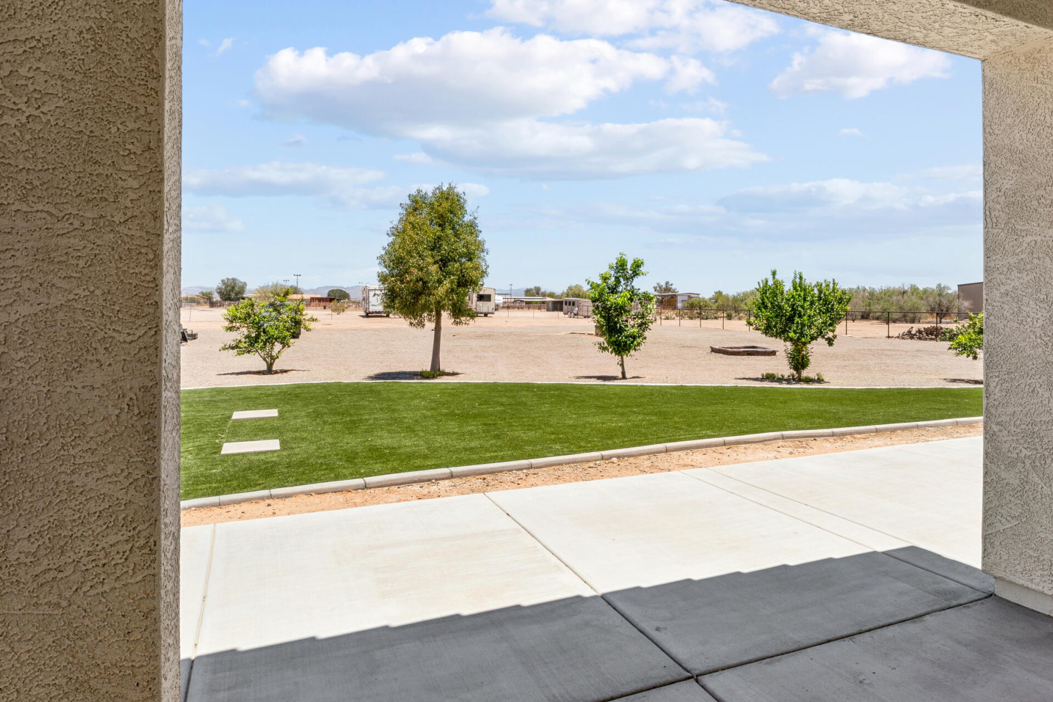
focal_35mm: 22
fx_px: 644
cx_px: 561
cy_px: 319
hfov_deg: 78.5
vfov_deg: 57.1
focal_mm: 14
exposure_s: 1/50
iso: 100
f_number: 22
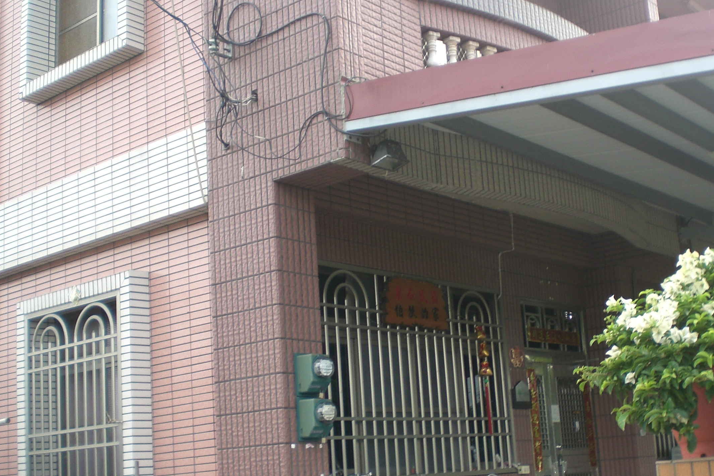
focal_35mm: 52
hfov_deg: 38.0
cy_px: 270
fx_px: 1031
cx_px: 434
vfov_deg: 26.0
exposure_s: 1/125
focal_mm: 6.3
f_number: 3.1
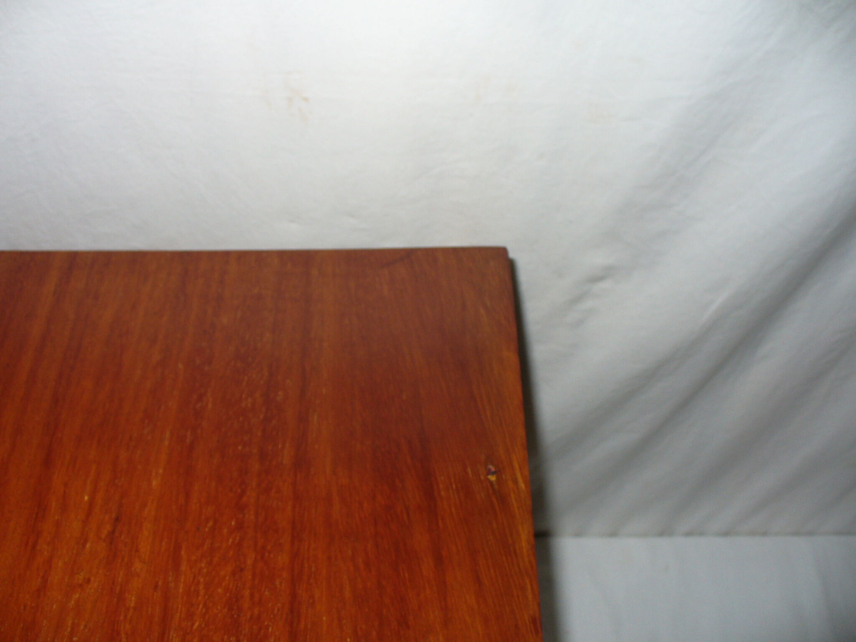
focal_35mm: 37
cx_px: 428
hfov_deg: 50.1
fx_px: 915
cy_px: 321
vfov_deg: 38.7
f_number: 2.8
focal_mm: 6.1
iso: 100
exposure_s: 1/30
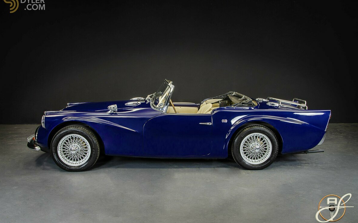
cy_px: 112
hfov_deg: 52.8
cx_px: 177
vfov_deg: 34.4
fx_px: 361
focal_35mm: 37
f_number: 13
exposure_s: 1.3
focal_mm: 24
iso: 200
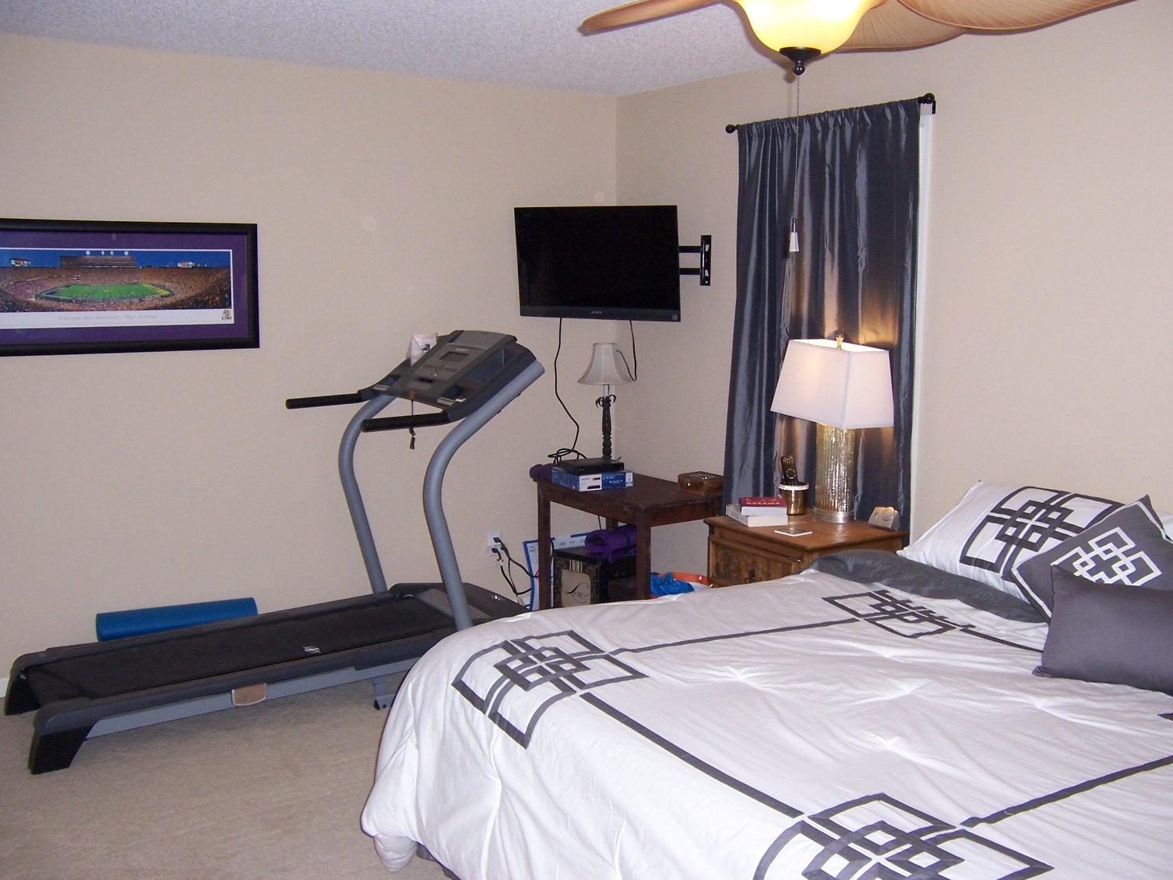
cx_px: 597
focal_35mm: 34
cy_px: 440
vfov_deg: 41.8
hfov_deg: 53.9
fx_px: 1152
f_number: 2.8
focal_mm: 5.5
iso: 140
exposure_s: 1/60
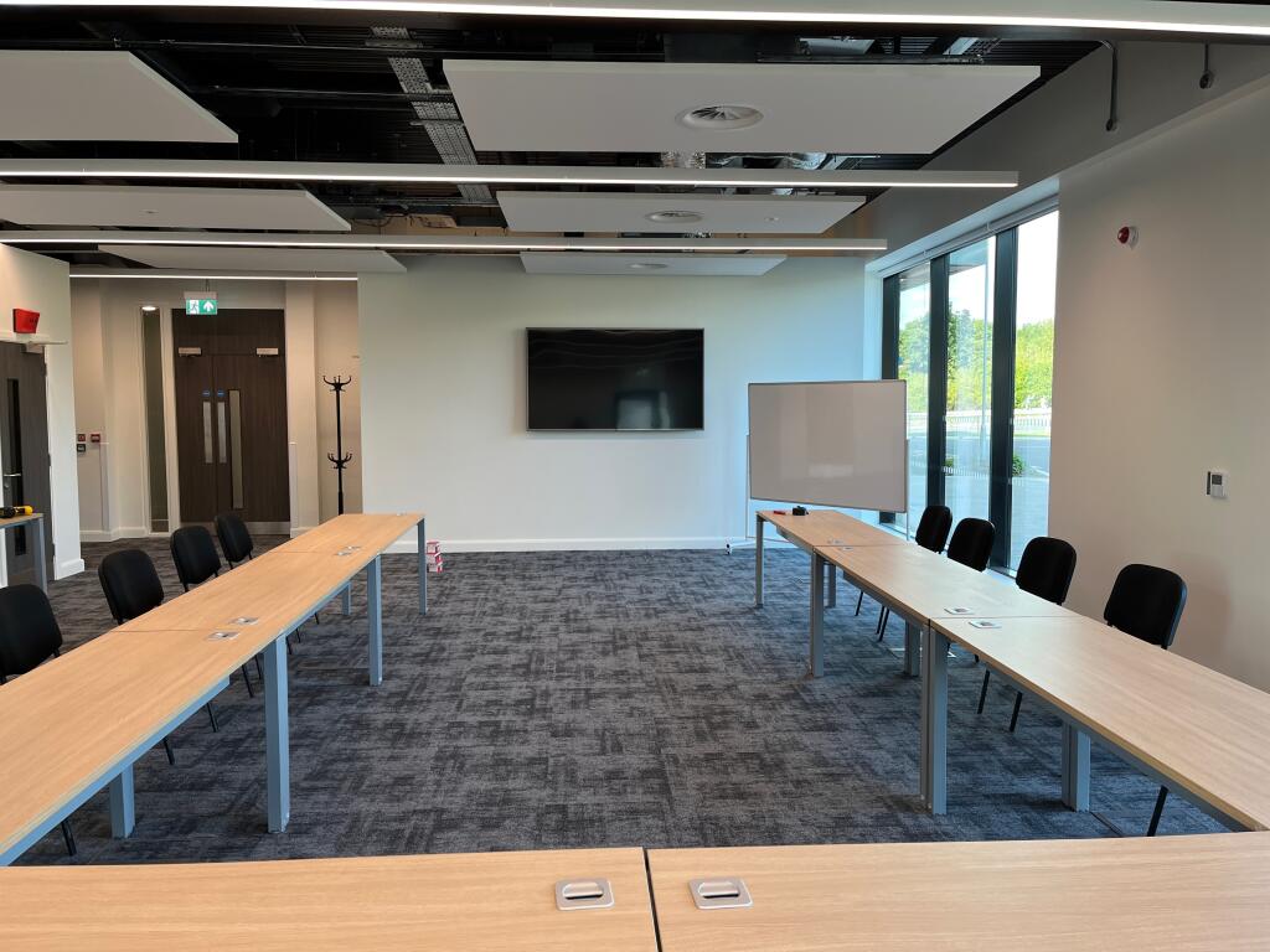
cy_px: 476
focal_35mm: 26
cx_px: 635
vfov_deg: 53.1
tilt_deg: -4.9
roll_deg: +0.3
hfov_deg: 67.3
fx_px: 954
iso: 64
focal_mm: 5.1
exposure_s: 1/100
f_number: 1.6
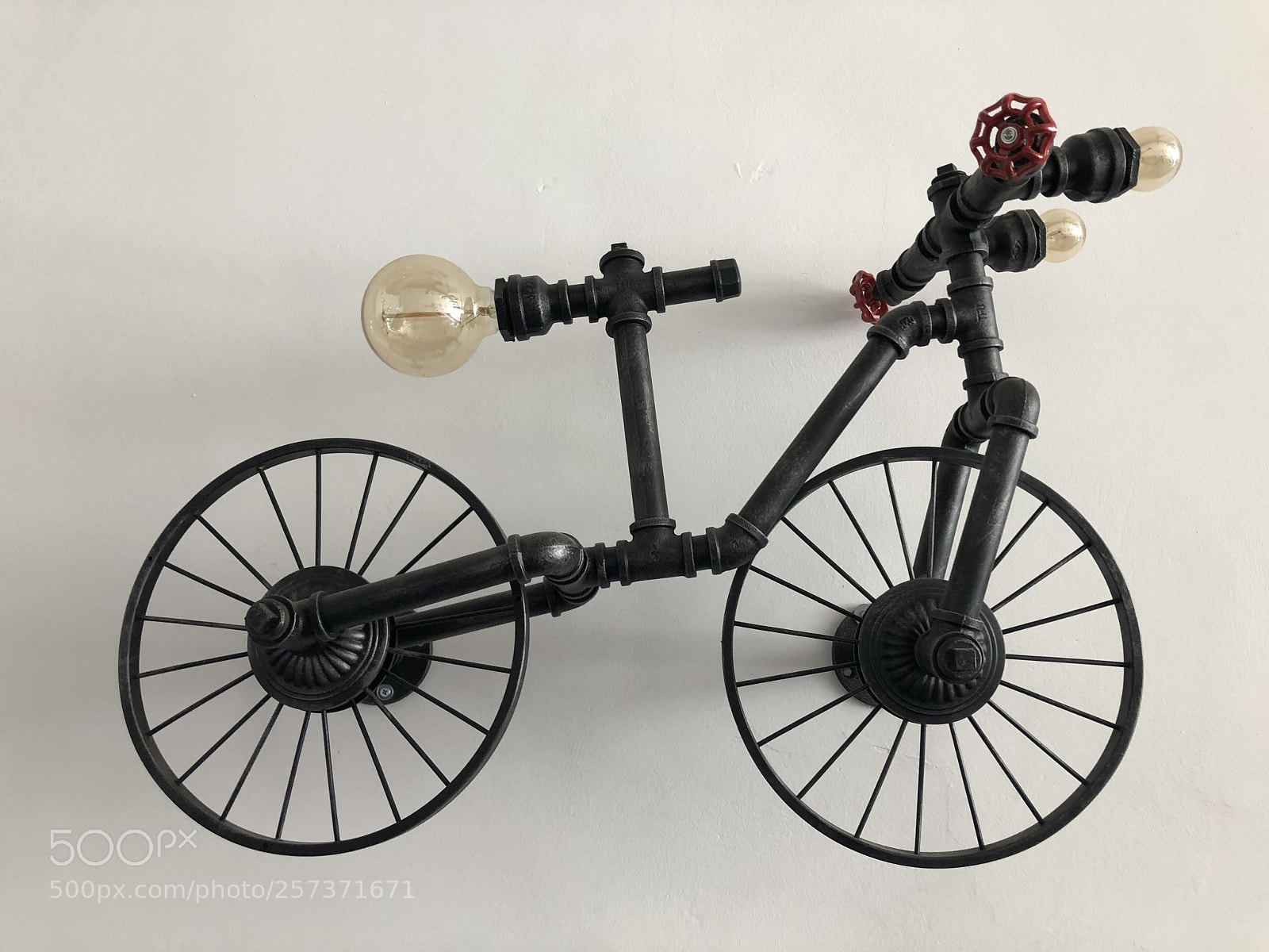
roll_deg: +2.6
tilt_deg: +13.3
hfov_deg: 63.4
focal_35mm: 28
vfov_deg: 49.7
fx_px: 1026
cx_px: 634
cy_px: 476
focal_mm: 3.99
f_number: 1.8
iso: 32
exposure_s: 1/30
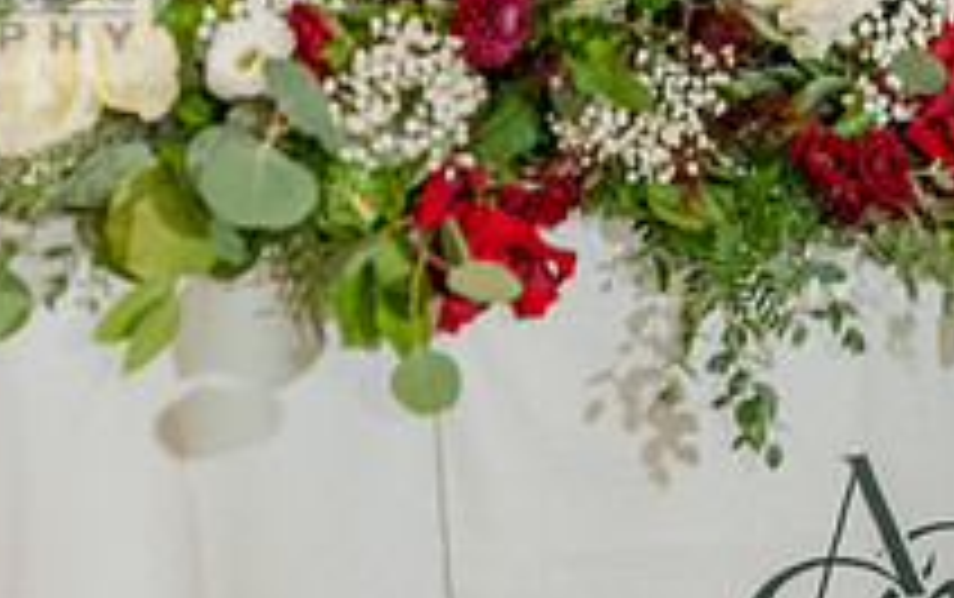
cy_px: -25
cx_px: -207
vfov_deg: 2.9
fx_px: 11973
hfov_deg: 4.5
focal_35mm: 460
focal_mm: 165
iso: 1600
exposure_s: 1/320
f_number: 2.8
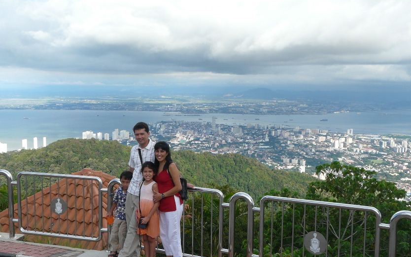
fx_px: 437
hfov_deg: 50.4
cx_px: 202
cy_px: 128
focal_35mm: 39
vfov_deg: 32.8
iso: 100
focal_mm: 4.6
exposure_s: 1/250
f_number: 5.6
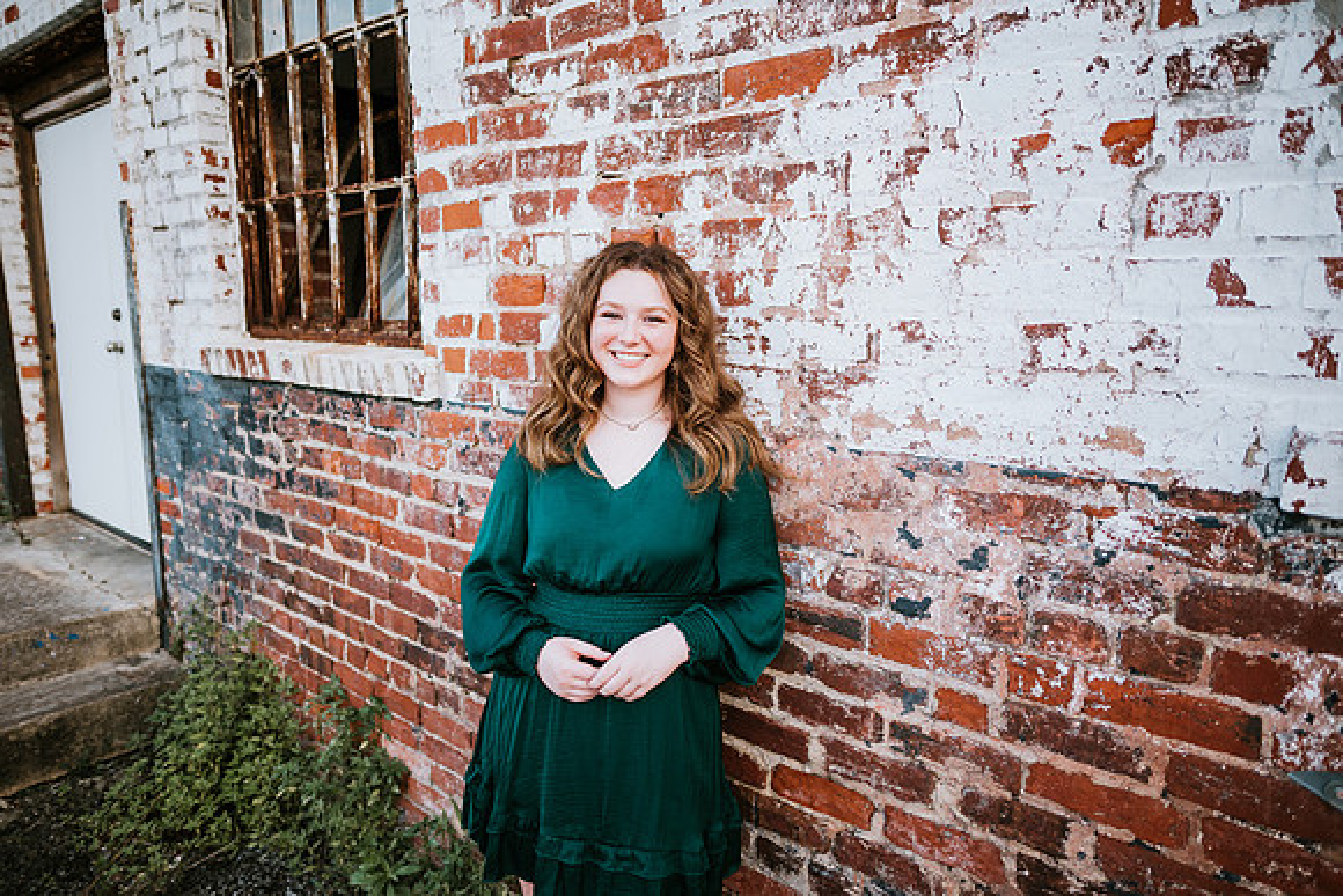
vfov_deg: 53.2
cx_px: 672
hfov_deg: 73.7
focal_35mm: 24
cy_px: 448
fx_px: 896
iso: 100
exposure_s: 1/400
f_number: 2
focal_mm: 24
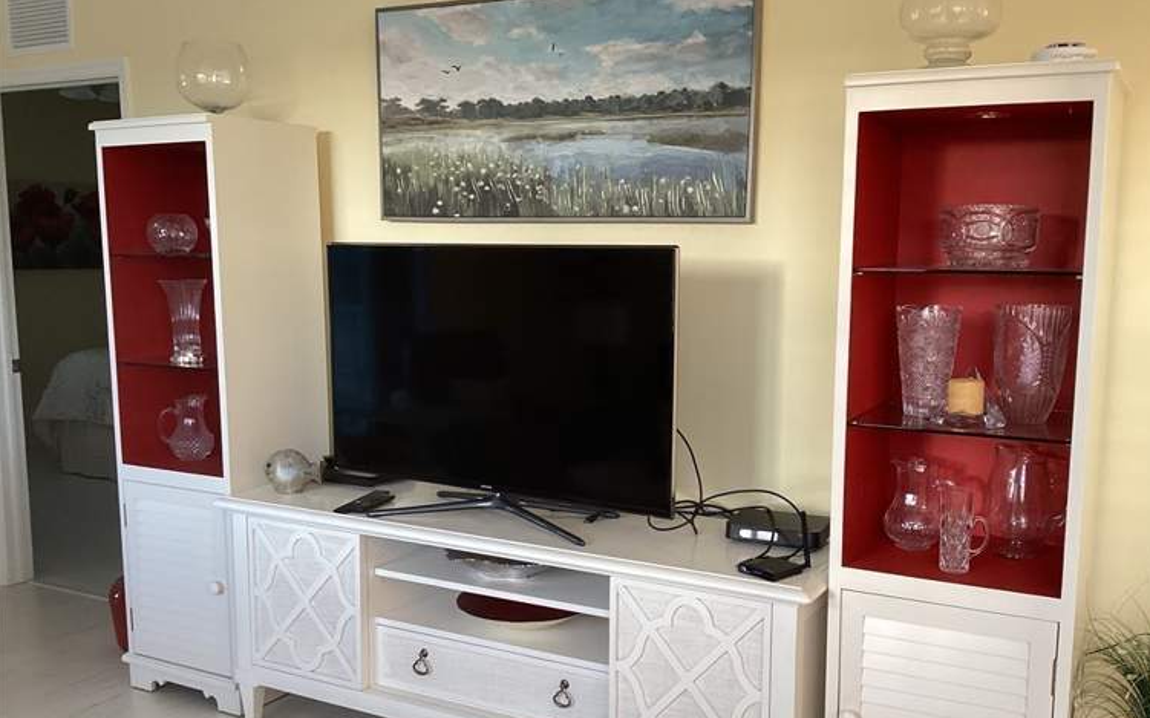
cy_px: 406
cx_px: 608
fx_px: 1097
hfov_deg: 55.3
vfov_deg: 36.2
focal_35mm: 35
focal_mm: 3.3
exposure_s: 1/60
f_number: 2.4
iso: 100
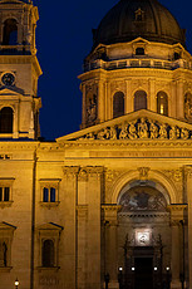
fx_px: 721
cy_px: 151
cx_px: 139
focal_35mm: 90
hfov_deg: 15.1
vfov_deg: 22.6
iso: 2200
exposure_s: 1/100
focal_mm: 46
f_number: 3.5
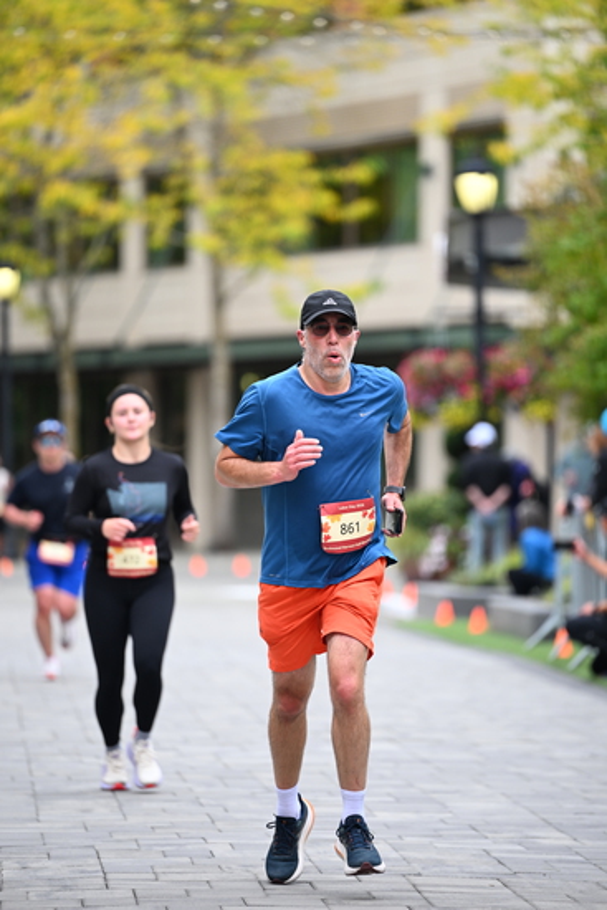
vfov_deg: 10.3
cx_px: 304
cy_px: 455
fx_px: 5055
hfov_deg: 6.9
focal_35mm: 200
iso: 640
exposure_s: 1/1600
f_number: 2.8
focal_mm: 200
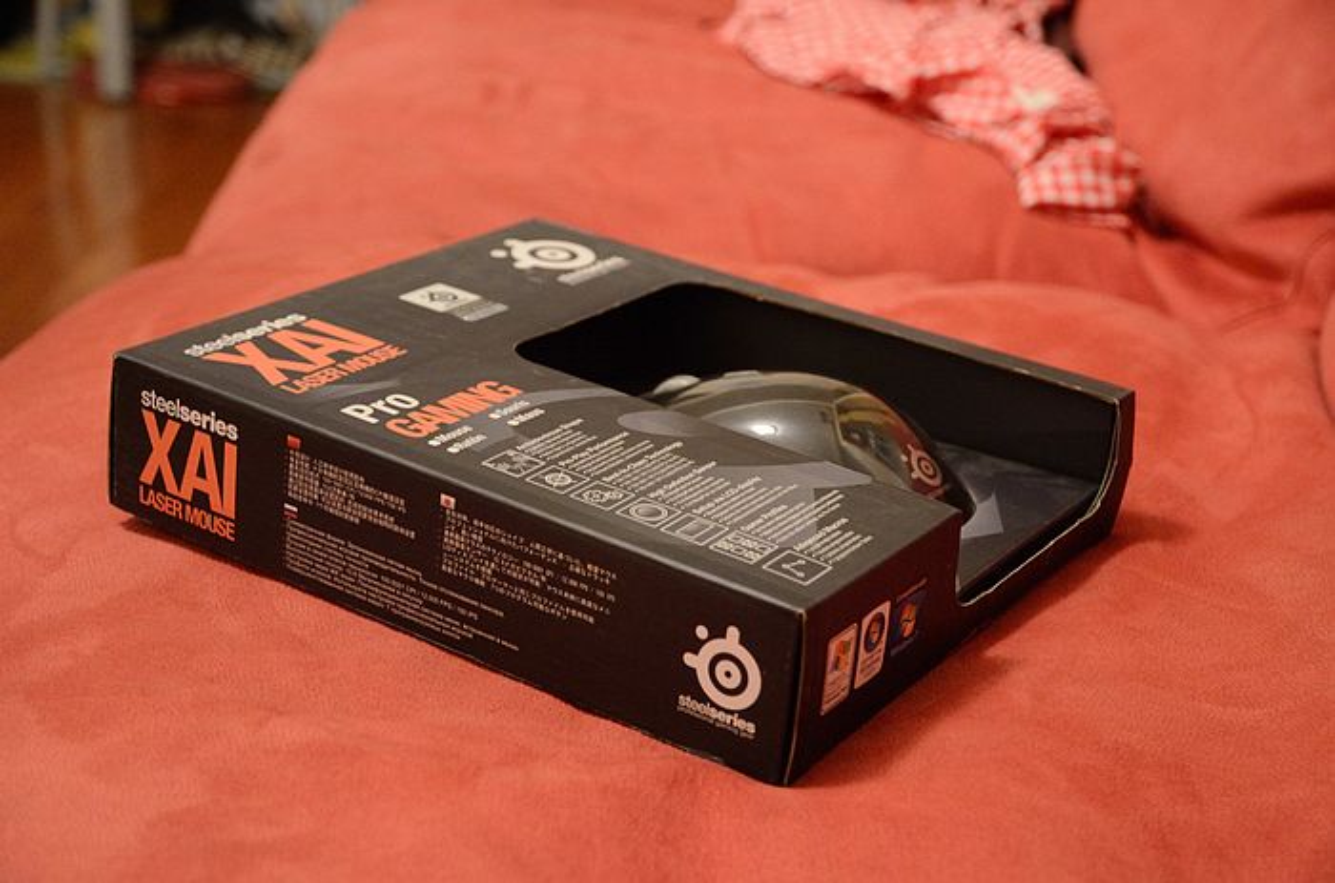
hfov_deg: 33.5
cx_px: 668
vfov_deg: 22.5
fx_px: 2219
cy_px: 442
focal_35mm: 60
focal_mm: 40
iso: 3200
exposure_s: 1/20
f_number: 4.8
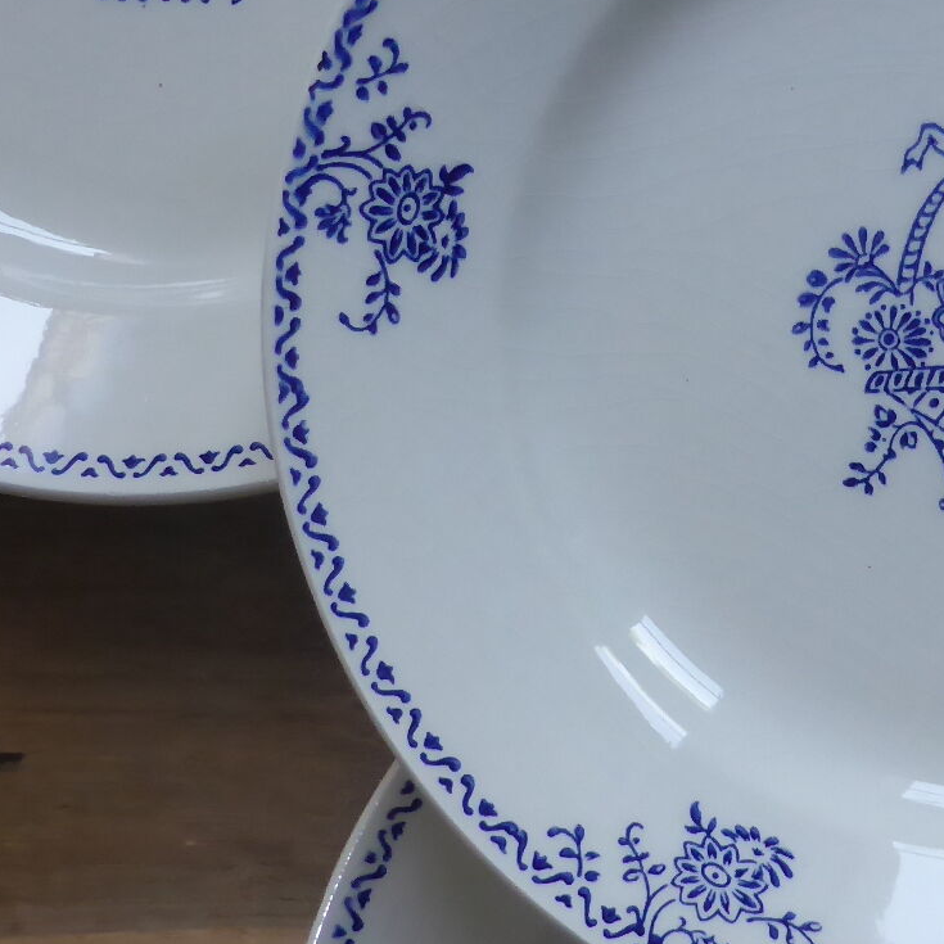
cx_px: 895
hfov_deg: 21.8
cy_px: 515
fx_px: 2376
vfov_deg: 22.5
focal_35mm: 77
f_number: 3.3
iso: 250
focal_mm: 4.3
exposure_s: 1/60
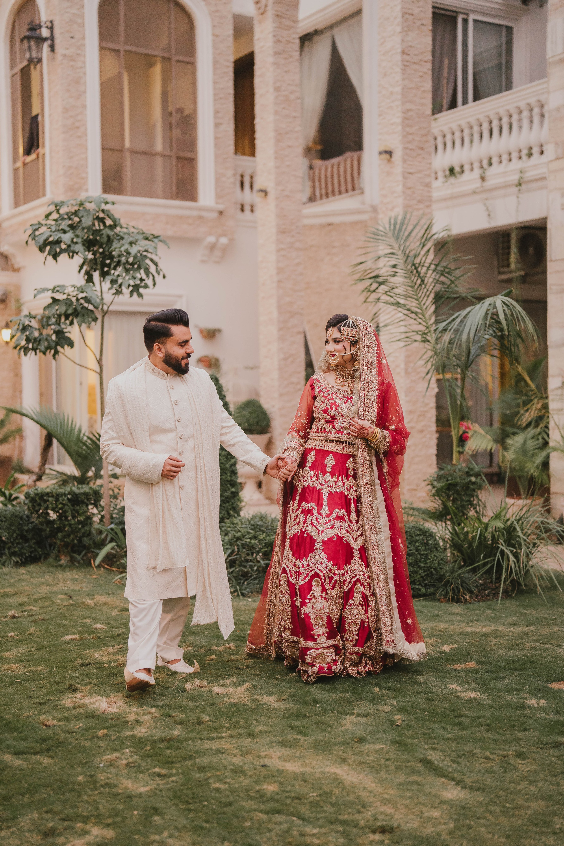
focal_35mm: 50
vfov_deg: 39.6
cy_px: 423
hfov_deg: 27.0
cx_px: 282
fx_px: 1175
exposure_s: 1/200
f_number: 1.8
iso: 3200
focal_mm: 50
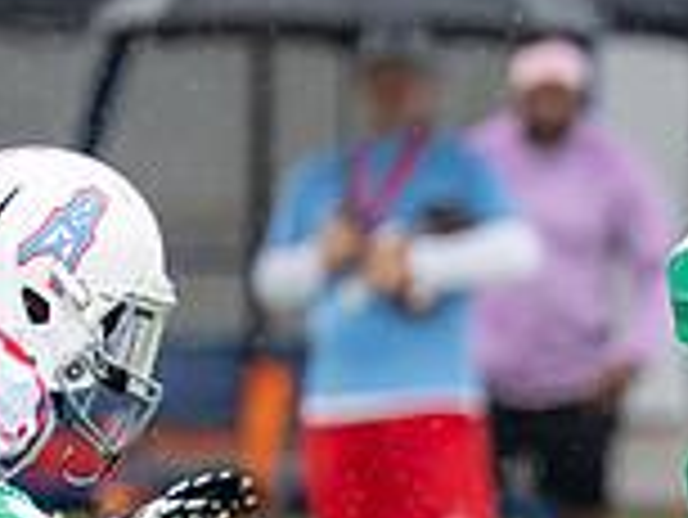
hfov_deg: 1.5
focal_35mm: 1303
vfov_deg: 1.1
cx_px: 801
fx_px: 25918
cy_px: 554
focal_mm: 200
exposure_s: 1/1000
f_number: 2.8
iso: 400
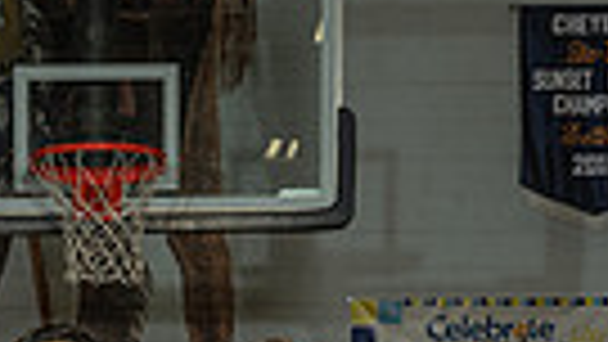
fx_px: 2257
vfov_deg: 8.0
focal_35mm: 140
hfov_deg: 15.1
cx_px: 5
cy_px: 815
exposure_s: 1/125
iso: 125
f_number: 7.1
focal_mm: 29
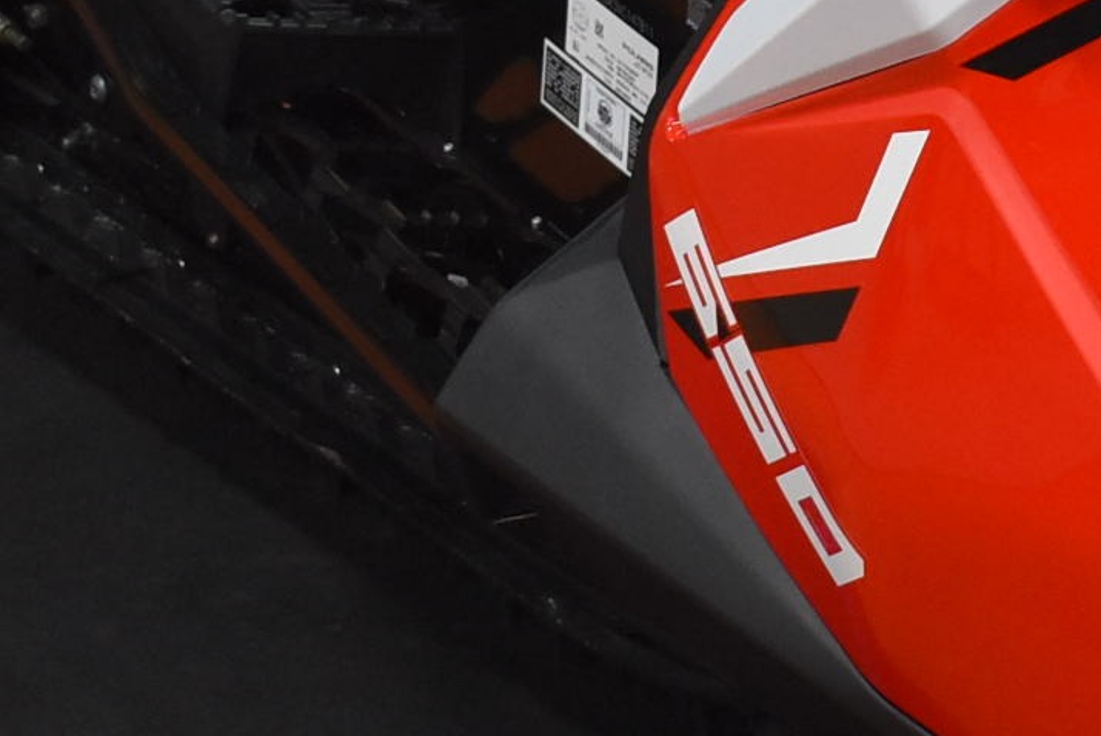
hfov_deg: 11.0
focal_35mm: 182
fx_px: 5573
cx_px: 1392
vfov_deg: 7.5
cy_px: -200
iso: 1800
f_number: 4.2
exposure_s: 1/125
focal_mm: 29
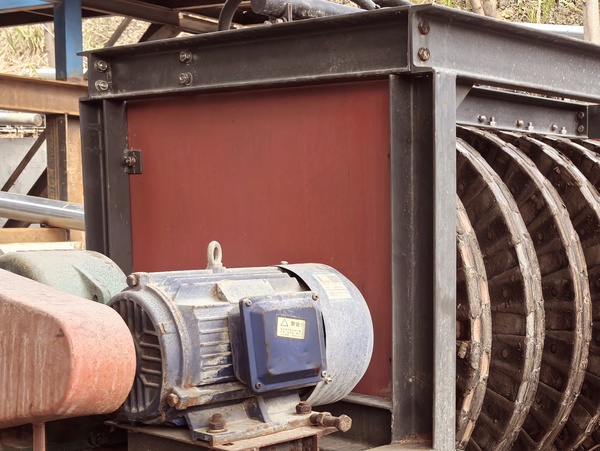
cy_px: 318
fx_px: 1023
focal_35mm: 59
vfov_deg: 24.6
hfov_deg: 30.6
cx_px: 586
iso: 50
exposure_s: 1/452
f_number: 2
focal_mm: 5.75
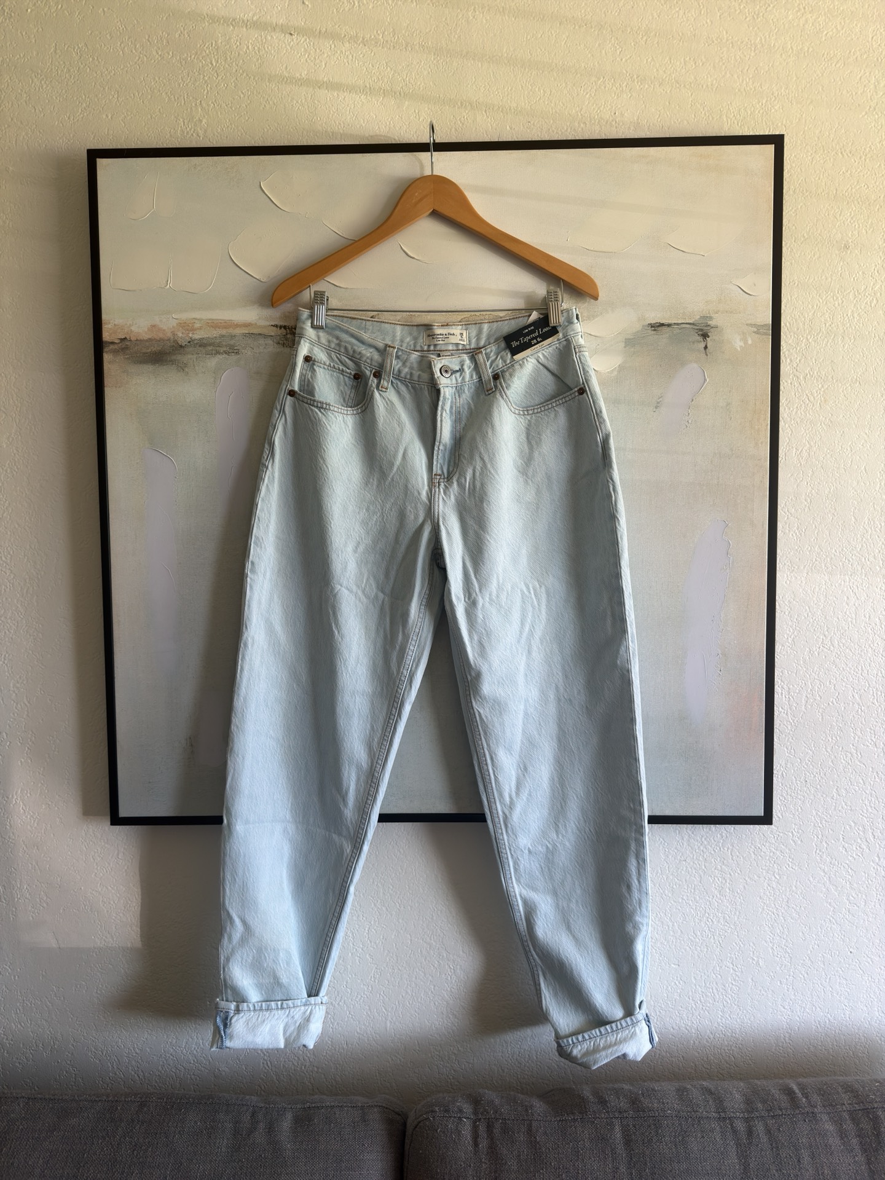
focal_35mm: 24
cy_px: 590
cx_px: 442
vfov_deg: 71.6
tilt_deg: -3.4
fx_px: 818
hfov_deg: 56.8
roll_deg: +0.5
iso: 100
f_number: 1.78
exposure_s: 1/67
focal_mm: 6.76
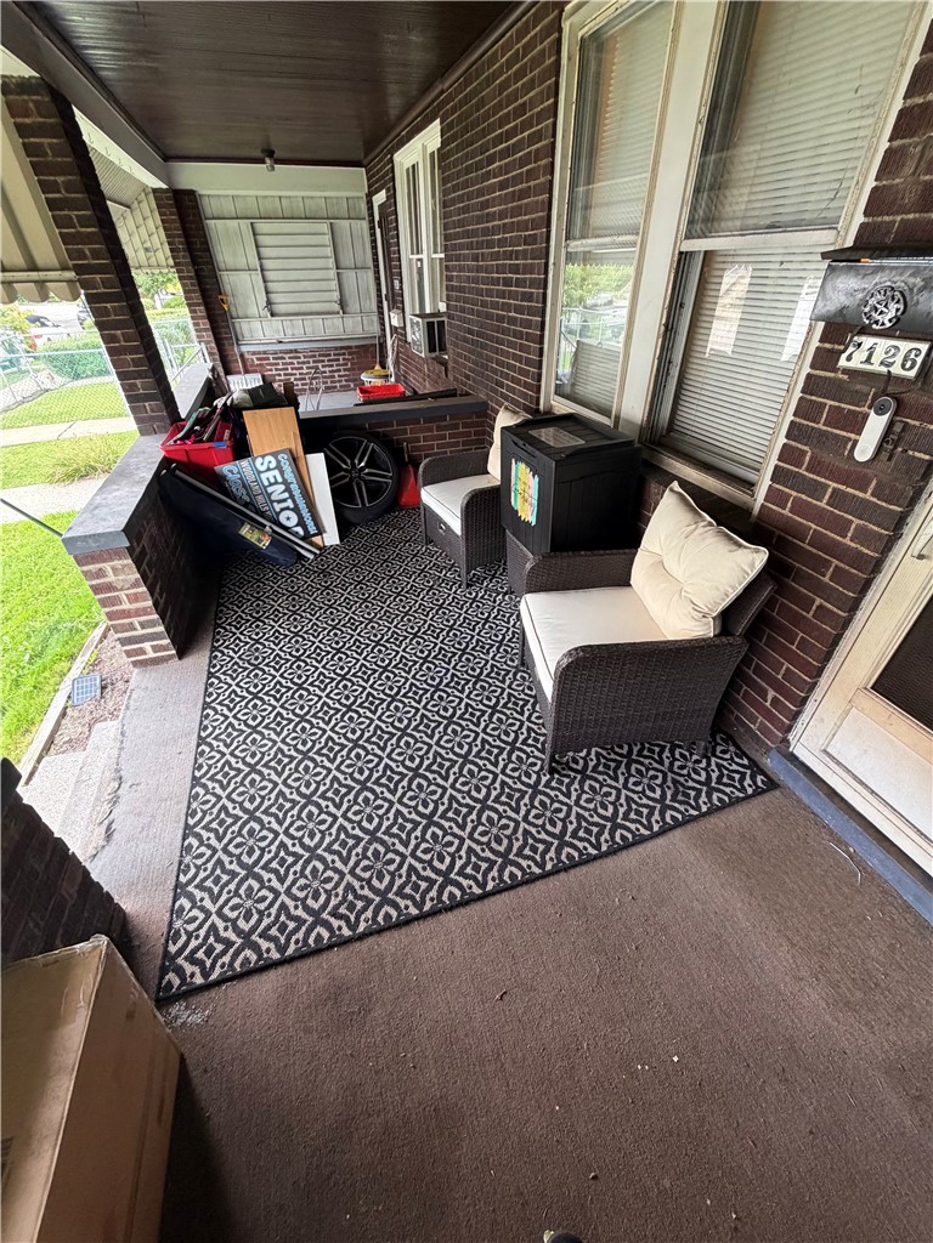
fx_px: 503
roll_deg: +1.2
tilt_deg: -35.6
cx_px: 466
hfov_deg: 85.7
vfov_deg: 102.1
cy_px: 622
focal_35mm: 14
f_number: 2.2
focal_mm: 2.22
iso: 320
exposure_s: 1/77
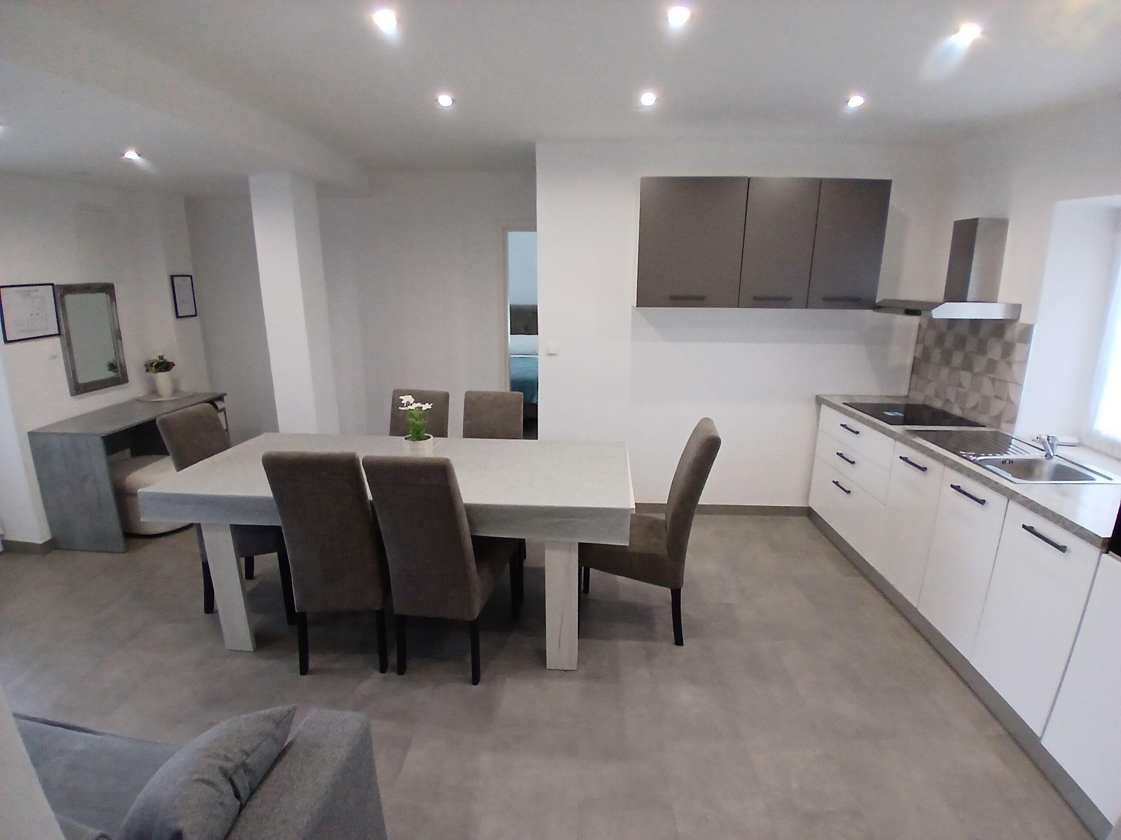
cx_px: 560
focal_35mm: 17
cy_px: 420
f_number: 2.2
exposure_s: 1/33.3
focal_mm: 1.4
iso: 125
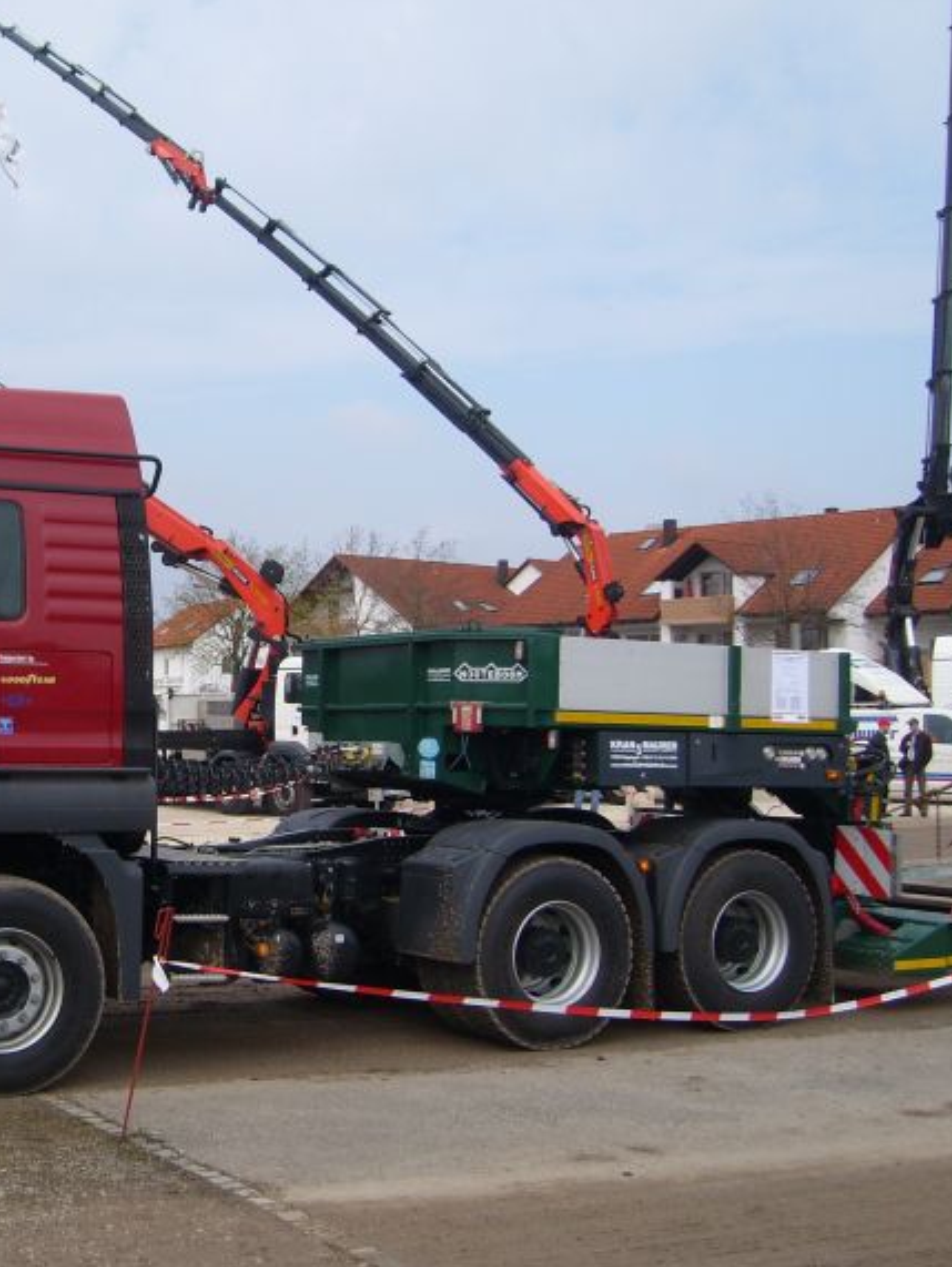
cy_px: 621
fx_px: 1795
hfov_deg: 28.9
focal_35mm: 49
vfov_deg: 38.9
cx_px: 151
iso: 50
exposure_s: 1/284
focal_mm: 5.8
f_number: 7.1
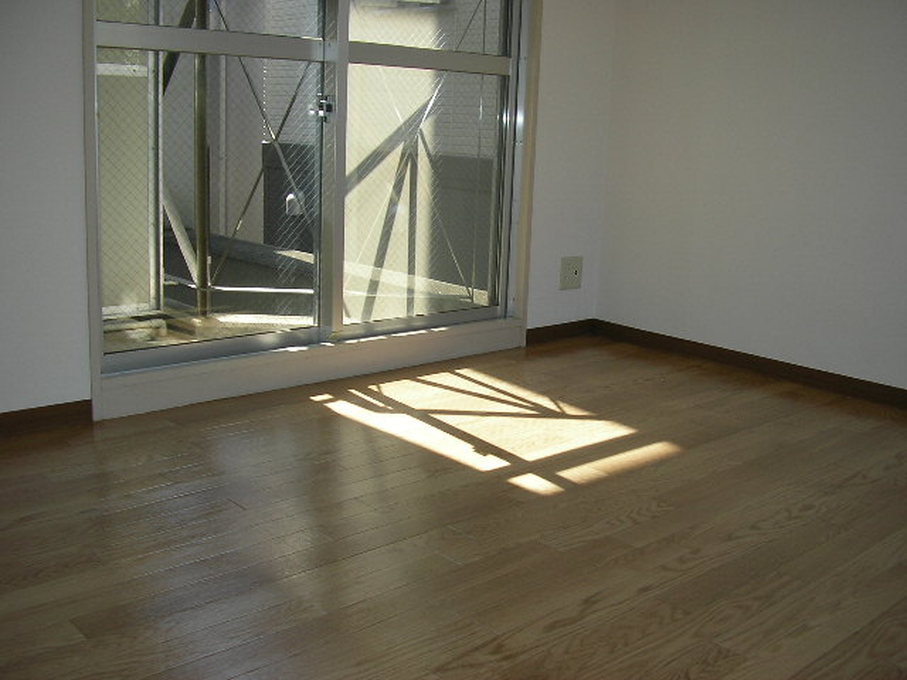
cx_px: 454
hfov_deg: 49.0
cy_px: 340
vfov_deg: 37.7
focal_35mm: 38
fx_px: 996
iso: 50
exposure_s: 1/177
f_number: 2.9
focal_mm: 5.8
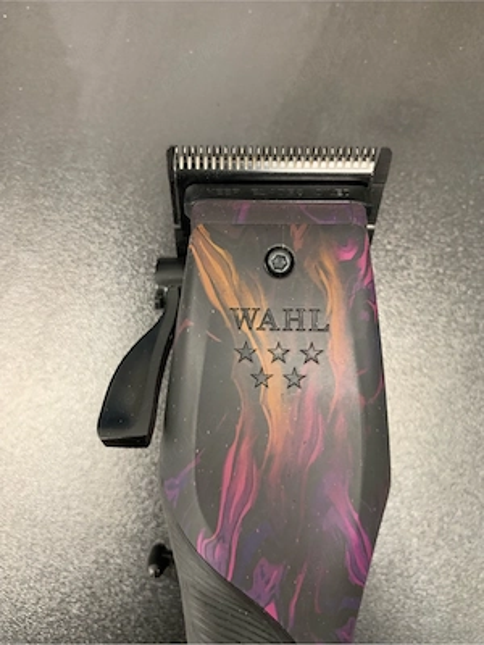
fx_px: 485
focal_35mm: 26
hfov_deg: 53.1
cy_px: 322
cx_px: 242
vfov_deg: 67.3
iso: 250
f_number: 1.8
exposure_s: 1/60
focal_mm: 4.25
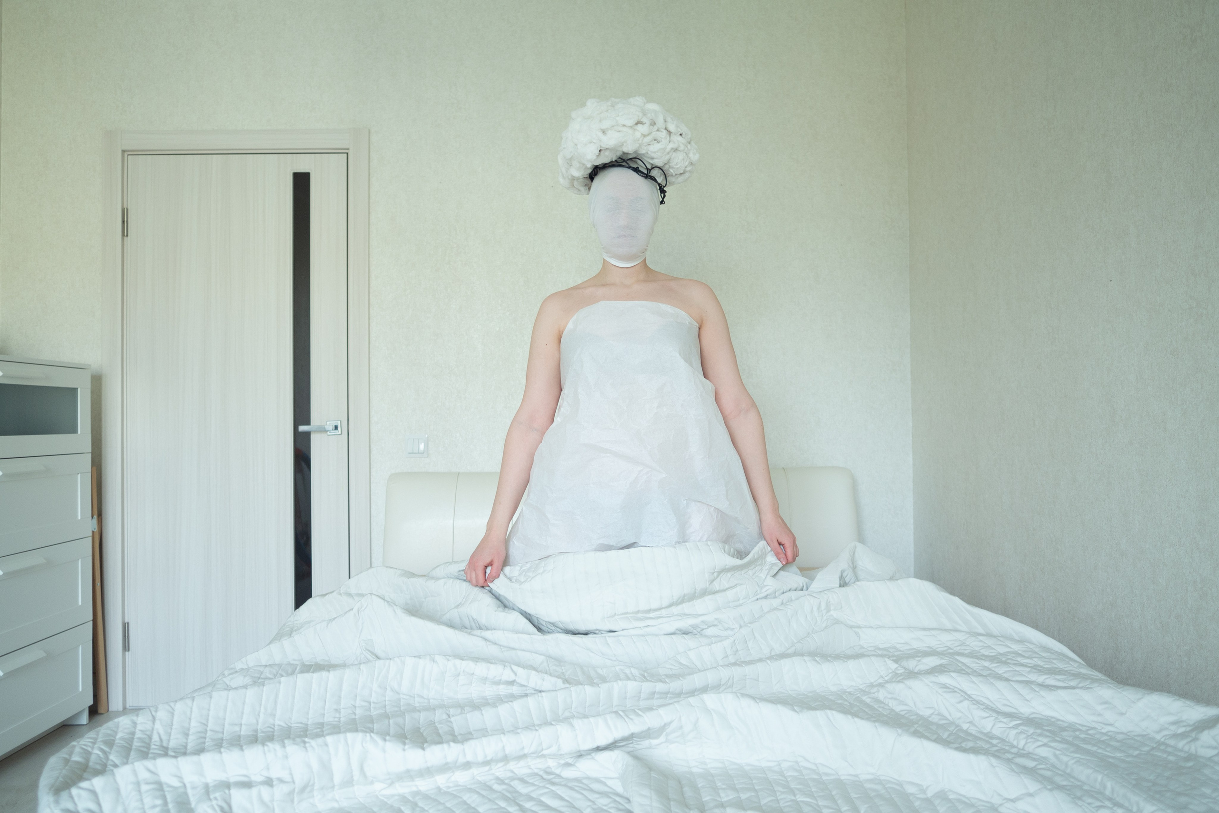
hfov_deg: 71.6
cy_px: 406
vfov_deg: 51.4
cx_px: 610
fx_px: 845
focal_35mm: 25
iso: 250
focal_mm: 12
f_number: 2
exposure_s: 1/60
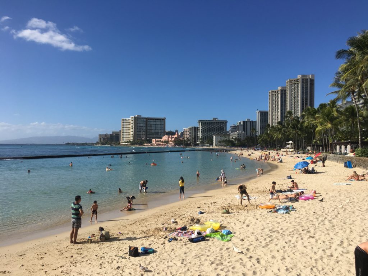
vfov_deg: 48.2
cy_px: 138
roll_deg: -0.6
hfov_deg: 61.7
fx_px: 308
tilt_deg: +2.2
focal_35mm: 29
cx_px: 184
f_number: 2.2
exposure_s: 1/2959
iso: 25
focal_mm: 4.15
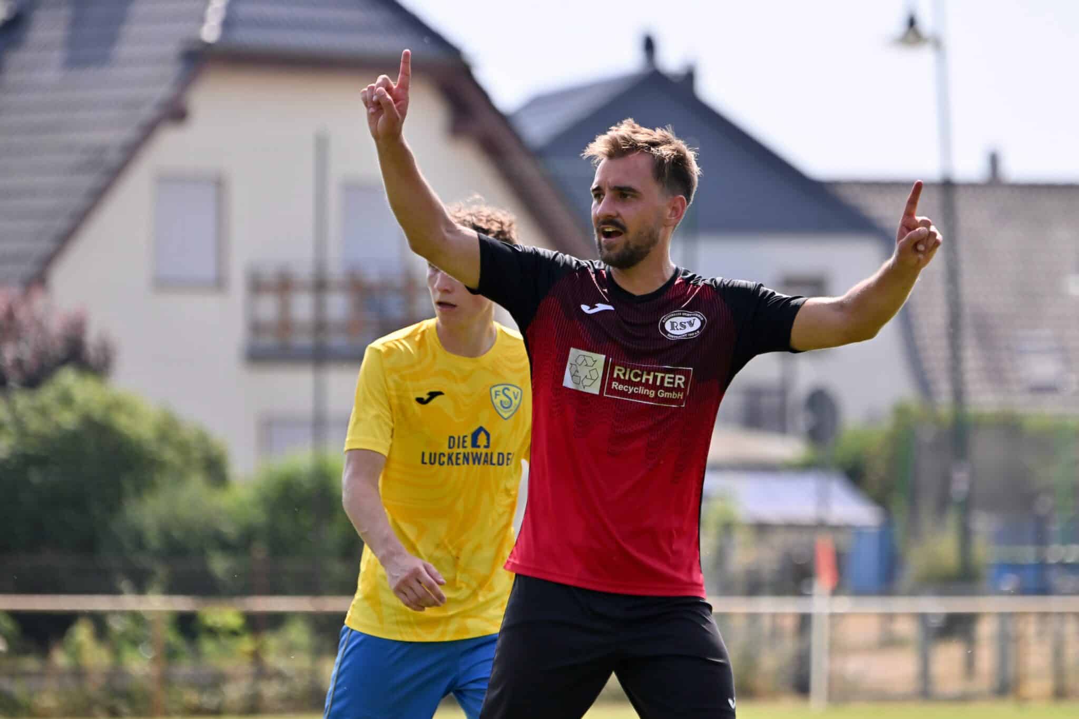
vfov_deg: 4.4
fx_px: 9290
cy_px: 360
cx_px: 540
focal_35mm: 310
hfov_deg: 6.6
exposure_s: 1/1600
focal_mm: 310
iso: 360
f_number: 5.6
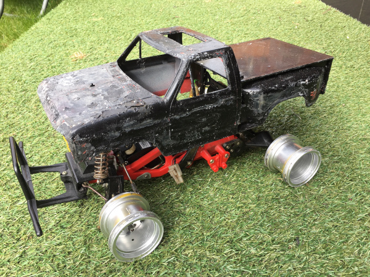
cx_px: 185
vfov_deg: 48.2
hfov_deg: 61.7
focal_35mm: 29
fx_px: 310
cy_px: 138
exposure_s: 1/201
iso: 25
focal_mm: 4.15
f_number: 2.2
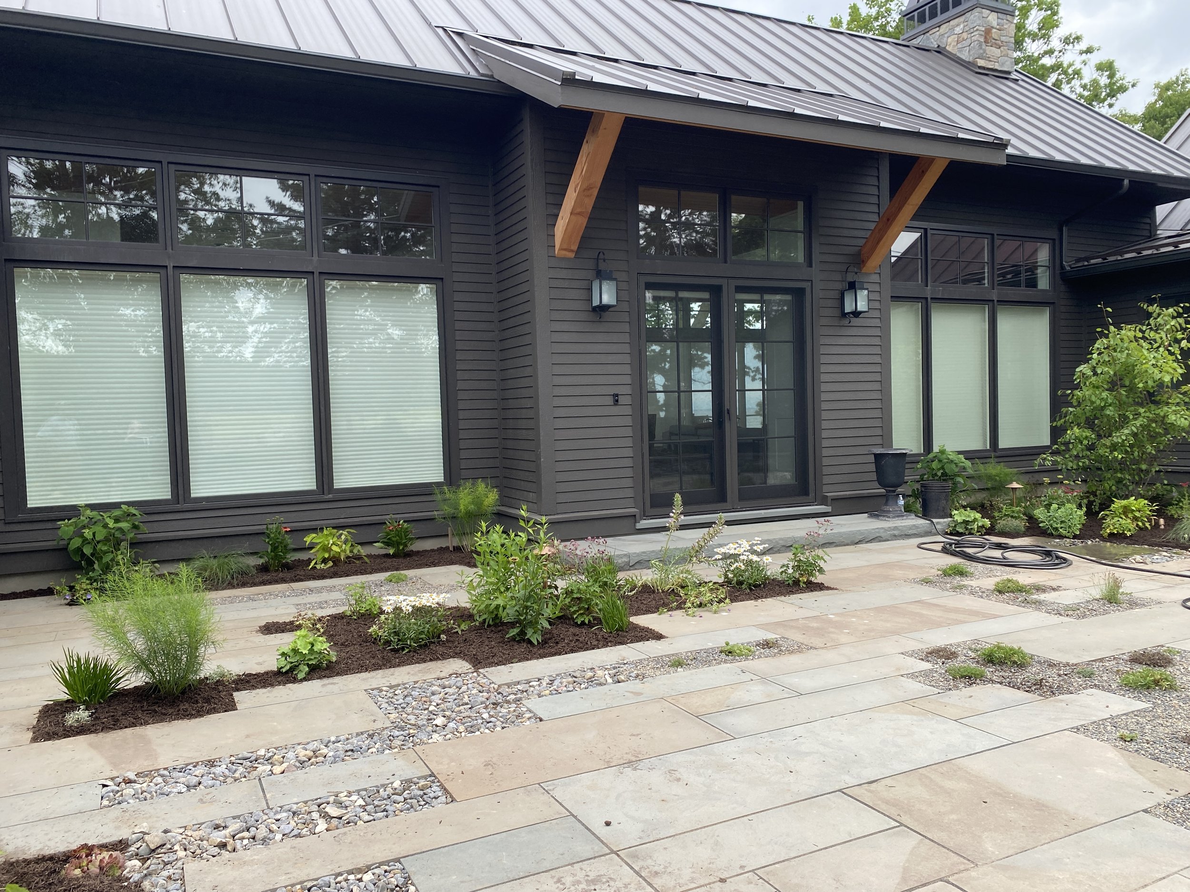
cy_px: 446
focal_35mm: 26
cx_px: 595
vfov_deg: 53.1
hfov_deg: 67.3
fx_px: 894
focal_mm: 4.25
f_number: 1.8
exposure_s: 1/271
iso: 32
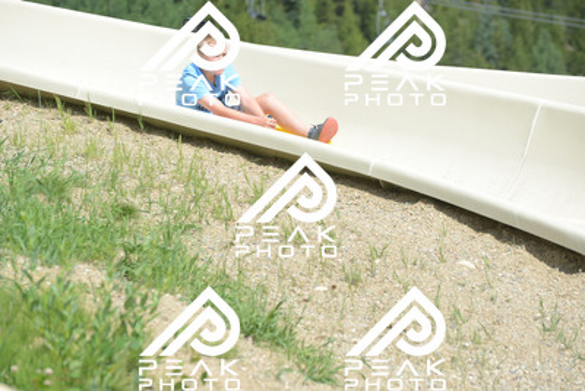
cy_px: 196
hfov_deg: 10.5
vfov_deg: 7.0
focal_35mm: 195
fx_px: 3170
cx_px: 292
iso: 250
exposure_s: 1/640
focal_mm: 195
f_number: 6.3
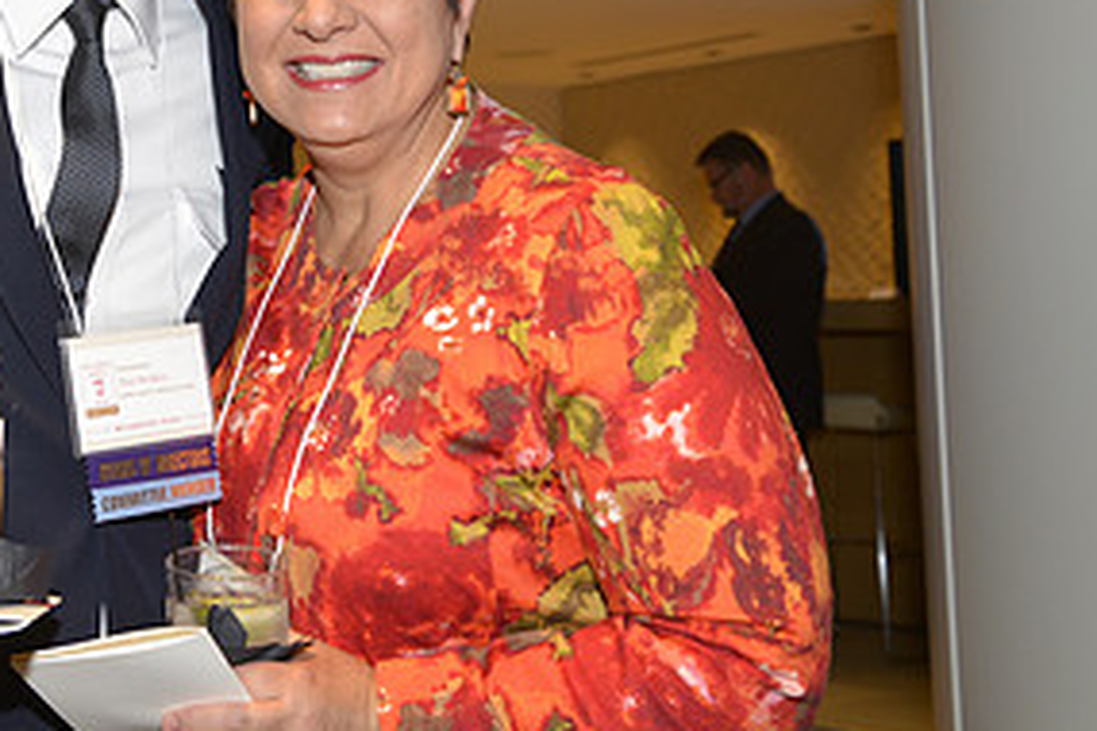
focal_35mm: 63
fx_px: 1920
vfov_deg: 21.3
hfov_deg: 30.5
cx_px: 108
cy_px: 133
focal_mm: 31
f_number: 4
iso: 800
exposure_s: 1/60
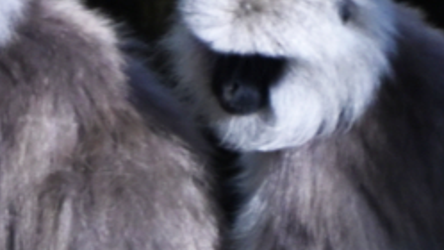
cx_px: 153
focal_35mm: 1263
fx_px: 14868
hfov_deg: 1.7
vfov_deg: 1.0
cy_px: 332
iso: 500
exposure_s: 1/400
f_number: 5.6
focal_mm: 300
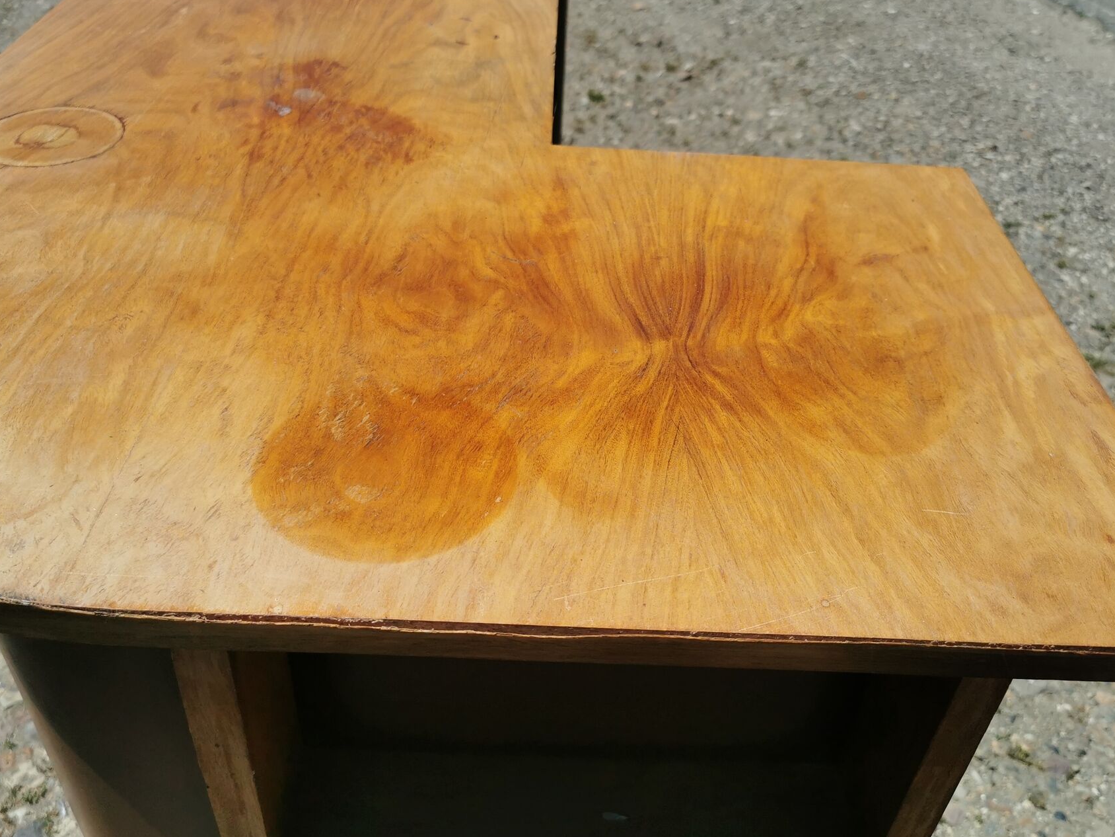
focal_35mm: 32
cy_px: 394
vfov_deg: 44.1
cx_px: 589
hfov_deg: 56.8
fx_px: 1031
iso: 50
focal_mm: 5.56
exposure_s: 1/9091
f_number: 1.6
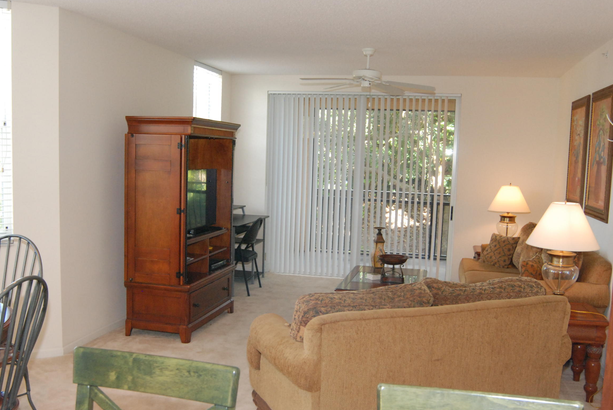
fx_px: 597
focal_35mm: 35
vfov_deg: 37.9
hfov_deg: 54.4
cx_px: 302
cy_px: 228
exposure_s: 1/60
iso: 1000
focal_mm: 18
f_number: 7.1
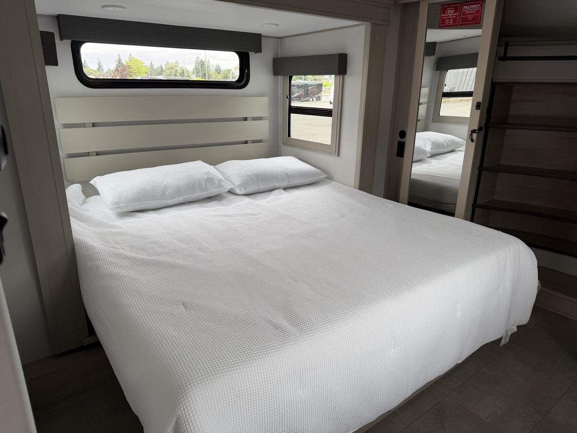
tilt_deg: -17.2
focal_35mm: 24
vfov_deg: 56.8
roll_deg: +0.2
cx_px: 288
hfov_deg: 71.6
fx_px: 400
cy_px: 216
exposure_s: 1/121
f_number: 1.78
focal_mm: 6.76
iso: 100
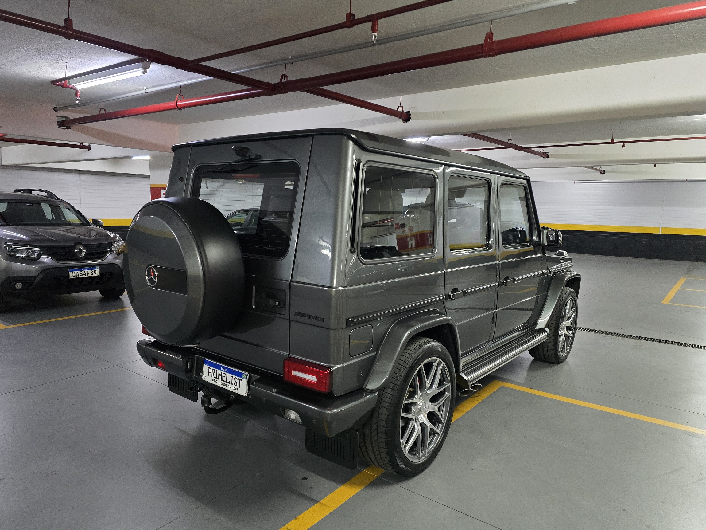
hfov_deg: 71.6
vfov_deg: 56.8
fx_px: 489
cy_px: 275
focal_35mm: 24
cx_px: 345
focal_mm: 6.3
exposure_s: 1/60
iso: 1600
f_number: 1.7
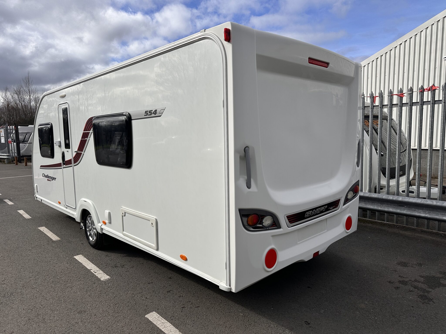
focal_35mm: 24
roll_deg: +1.0
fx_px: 309
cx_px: 223
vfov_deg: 56.8
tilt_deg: -7.2
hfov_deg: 71.6
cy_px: 167
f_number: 1.78
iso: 80
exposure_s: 1/6623
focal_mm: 6.86
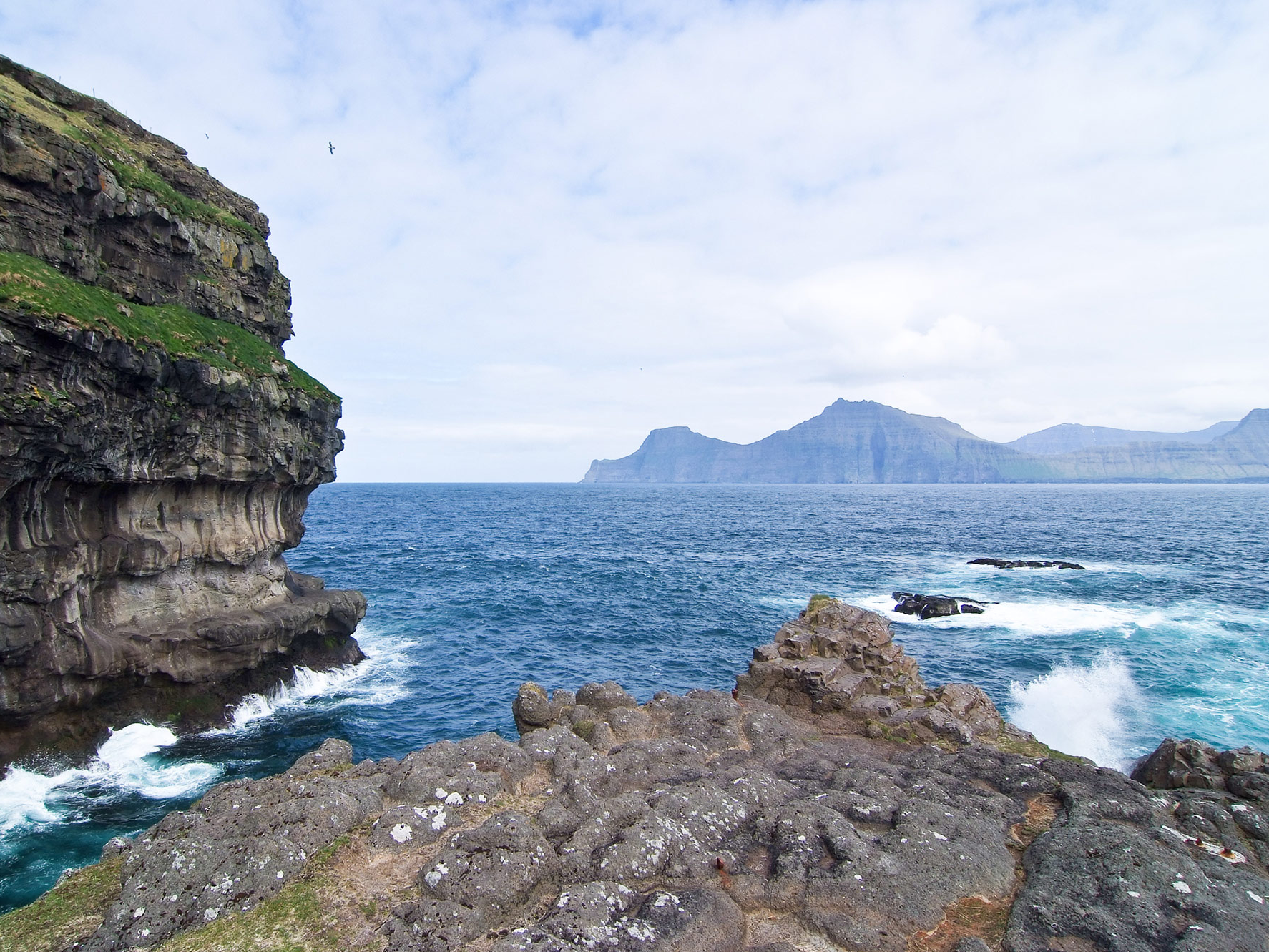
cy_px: 479
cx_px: 553
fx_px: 733
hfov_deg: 81.3
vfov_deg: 66.0
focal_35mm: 20
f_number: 8
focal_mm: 12
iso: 100
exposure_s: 1/230
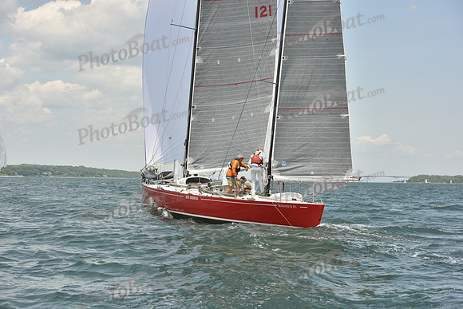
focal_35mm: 70
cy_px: 154
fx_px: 900
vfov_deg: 19.5
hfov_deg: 28.8
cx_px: 232
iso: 400
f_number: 8
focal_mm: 70
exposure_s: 1/1600
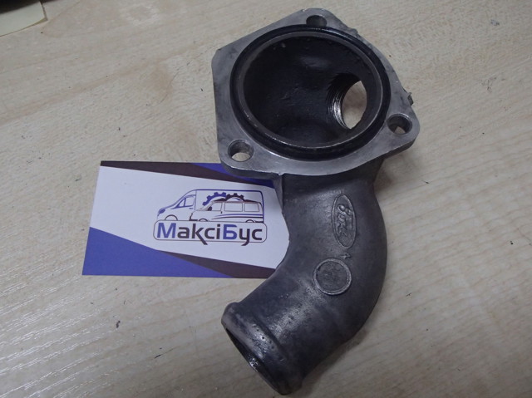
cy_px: 199
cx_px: 266
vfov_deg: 38.6
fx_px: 568
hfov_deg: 50.2
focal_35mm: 37
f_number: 4.7
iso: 800
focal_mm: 6.64
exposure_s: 1/60
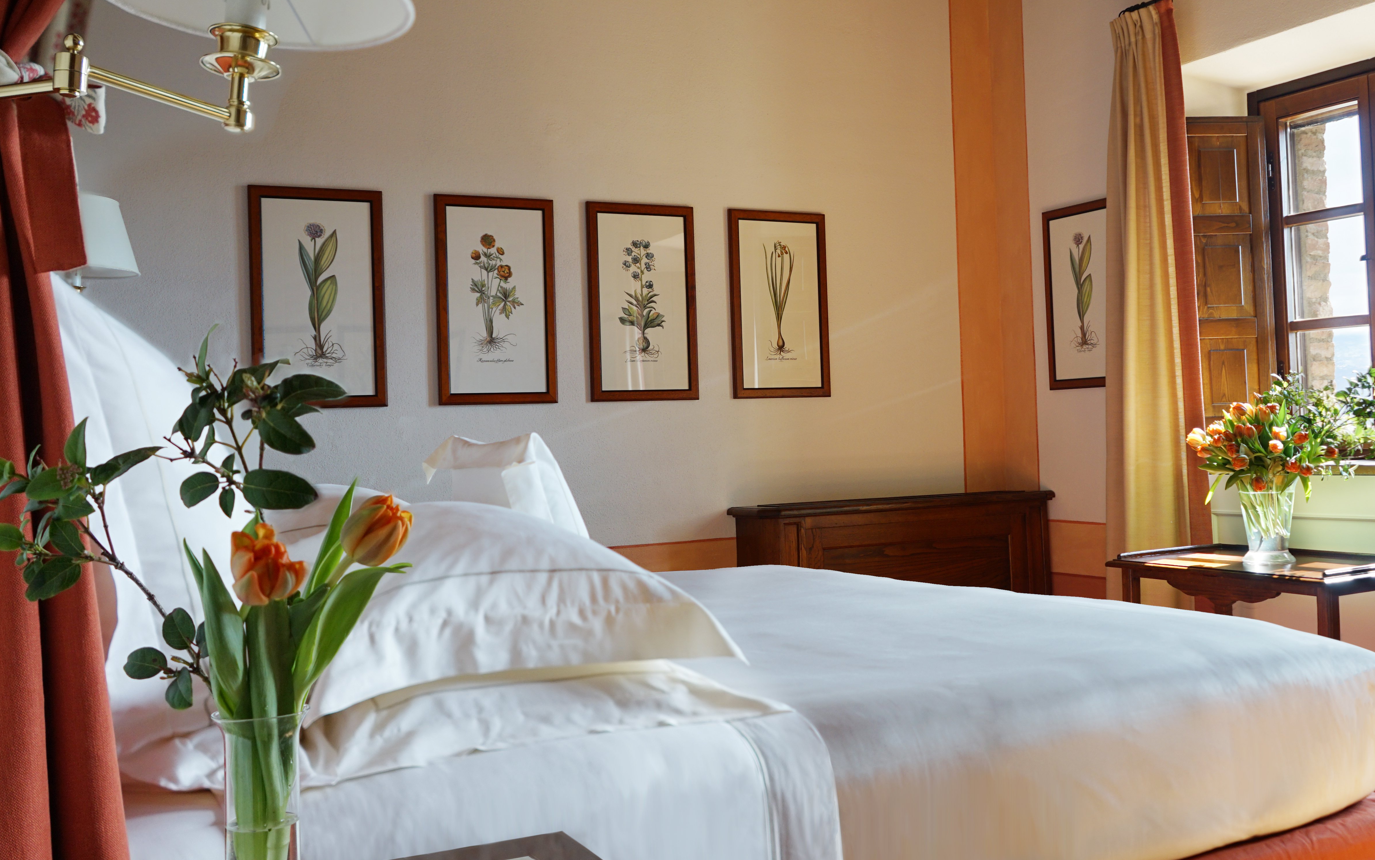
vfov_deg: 35.3
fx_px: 1349
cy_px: 382
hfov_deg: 53.8
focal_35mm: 36
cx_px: 783
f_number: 3.5
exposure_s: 1/60
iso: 320
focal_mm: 28
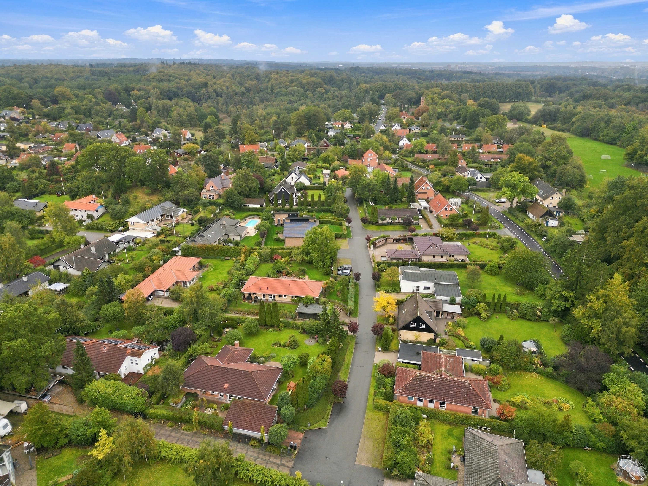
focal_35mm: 24
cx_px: 324
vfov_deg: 56.8
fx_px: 449
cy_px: 243
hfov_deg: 71.6
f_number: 1.7
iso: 150
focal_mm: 6.7
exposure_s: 1/1000
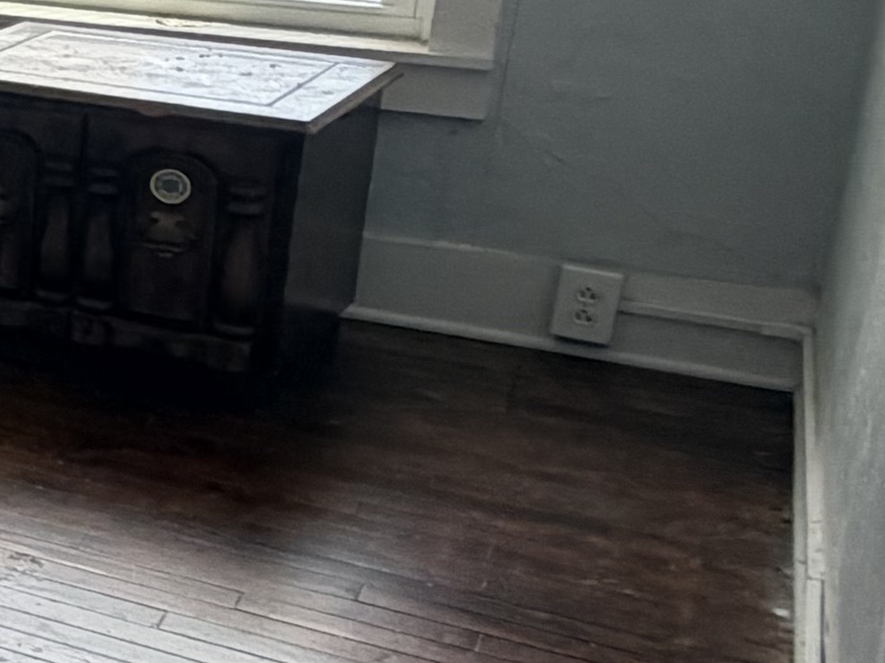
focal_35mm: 80
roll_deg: +1.5
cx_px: -1081
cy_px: 54
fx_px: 2045
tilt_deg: -13.0
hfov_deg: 16.0
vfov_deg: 18.1
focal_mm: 2.22
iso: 125
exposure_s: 1/121
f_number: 2.2
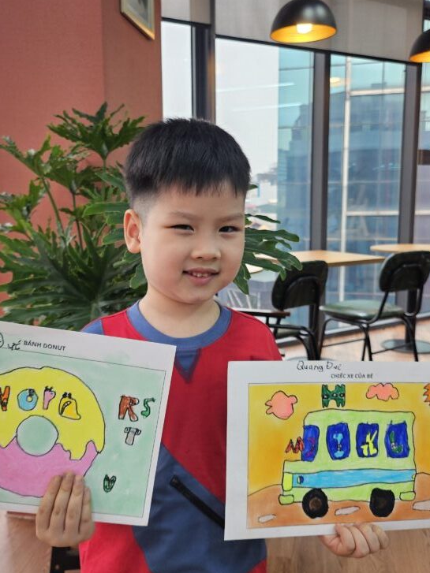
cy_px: 277
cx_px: 182
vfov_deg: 55.3
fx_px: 547
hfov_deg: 42.8
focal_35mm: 33
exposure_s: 1/180
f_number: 1.8
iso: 125
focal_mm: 5
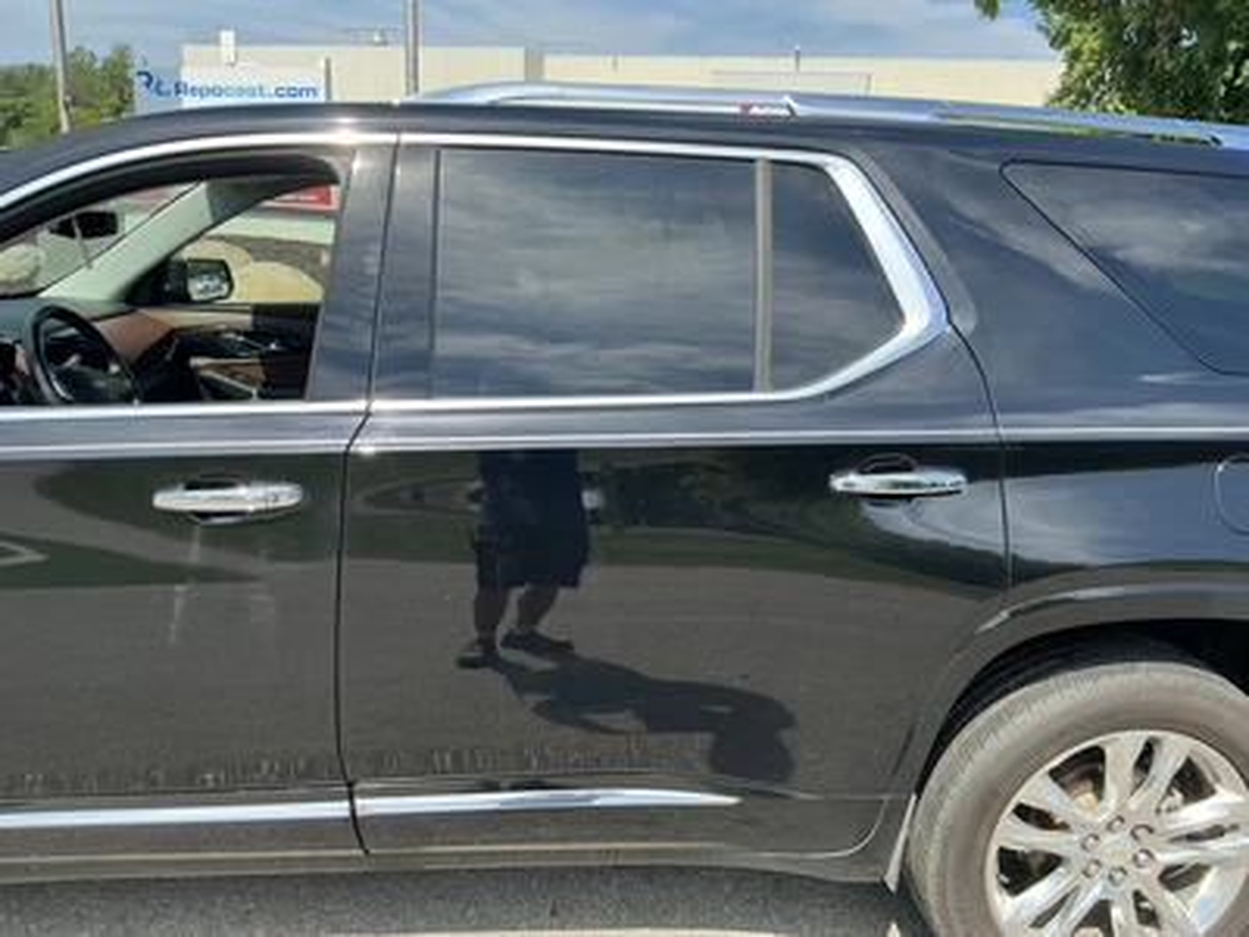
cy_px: 468
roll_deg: -4.0
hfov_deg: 63.4
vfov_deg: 49.7
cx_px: 624
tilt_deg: -15.9
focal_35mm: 28
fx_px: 1010
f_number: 1.8
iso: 25
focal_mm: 3
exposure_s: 1/691
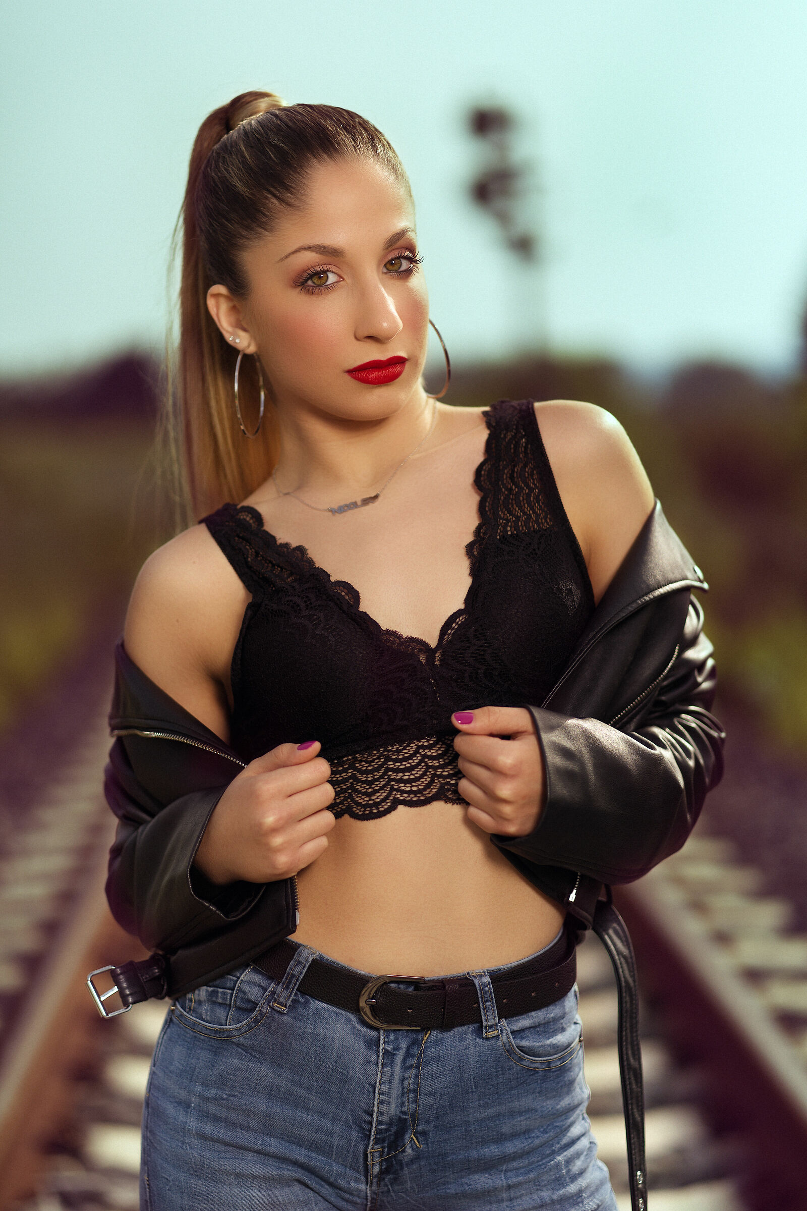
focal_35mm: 85
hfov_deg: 16.1
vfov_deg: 23.9
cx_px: 404
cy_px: 606
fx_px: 2858
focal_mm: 85
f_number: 1.8
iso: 100
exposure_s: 1/5000
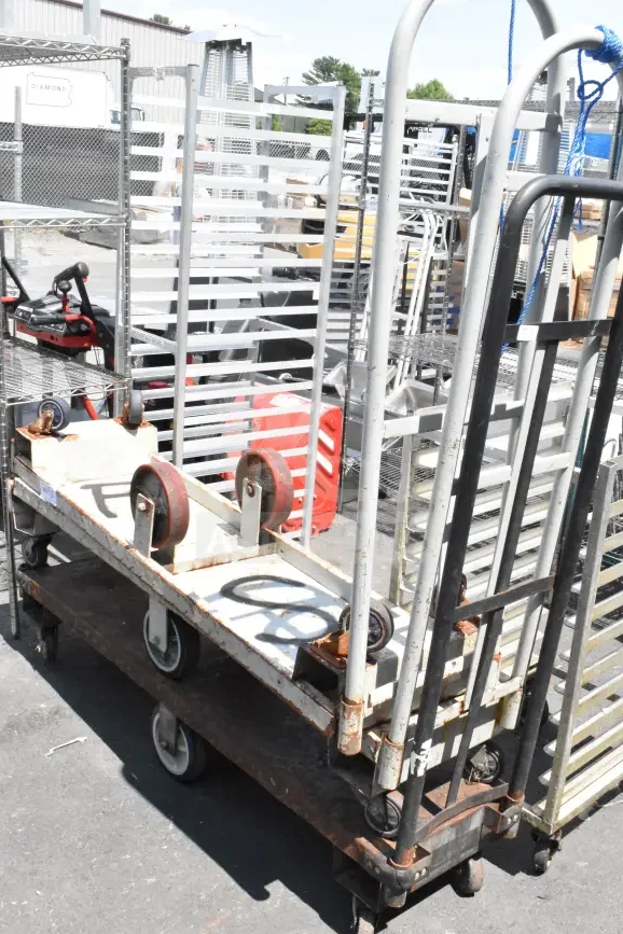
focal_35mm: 38
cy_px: 478
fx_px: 986
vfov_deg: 50.7
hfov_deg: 35.1
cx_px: 317
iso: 6400
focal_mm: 24
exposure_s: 1/1600
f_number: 20
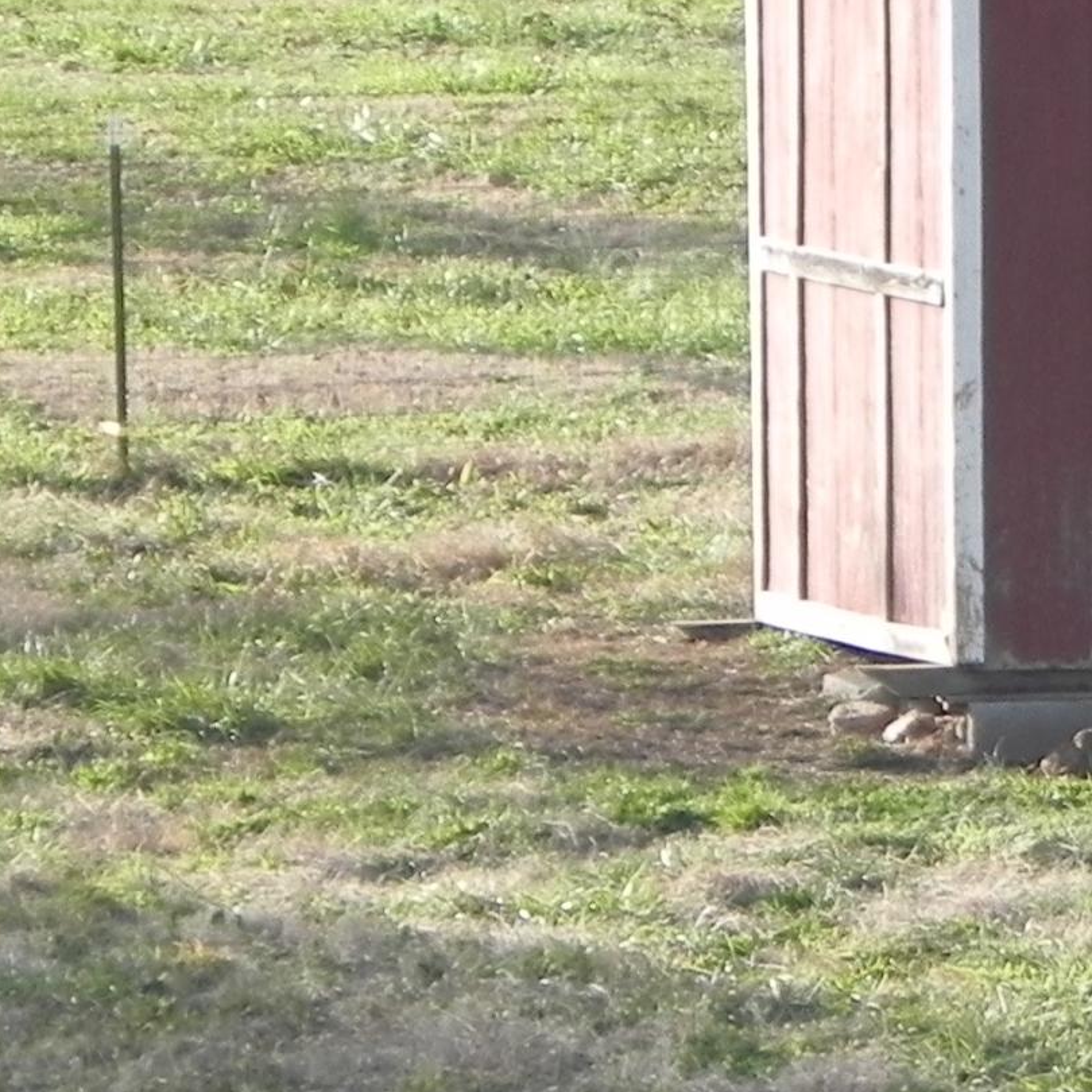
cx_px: 1713
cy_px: 585
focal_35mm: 953
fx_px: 34013
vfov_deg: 1.8
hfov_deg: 1.8
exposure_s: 1/220
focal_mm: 51.8
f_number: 5
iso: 160
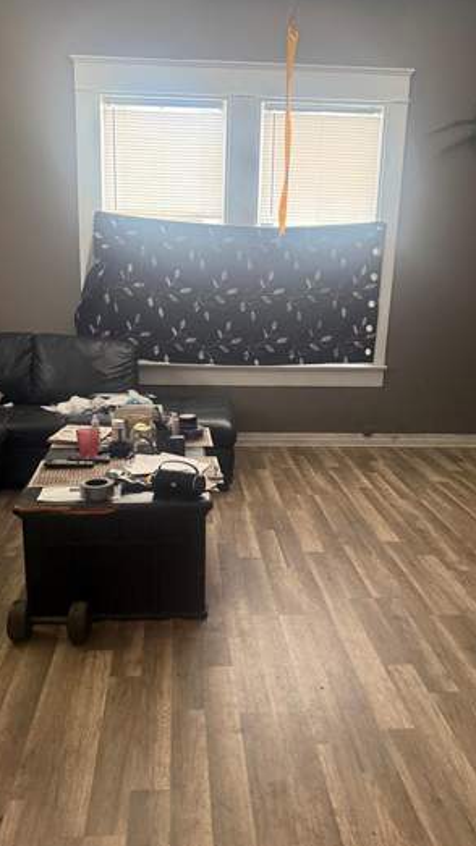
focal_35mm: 32
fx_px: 718
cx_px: 248
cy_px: 456
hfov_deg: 36.7
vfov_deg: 60.9
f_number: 1.78
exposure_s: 1/120
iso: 320
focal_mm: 6.76
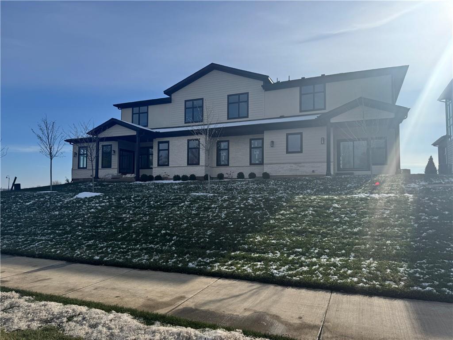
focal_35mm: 24
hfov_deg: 71.6
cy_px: 170
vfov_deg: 56.8
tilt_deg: +2.6
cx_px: 226
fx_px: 314
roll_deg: -0.3
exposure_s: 1/7937
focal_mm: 6.76
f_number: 1.78
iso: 80
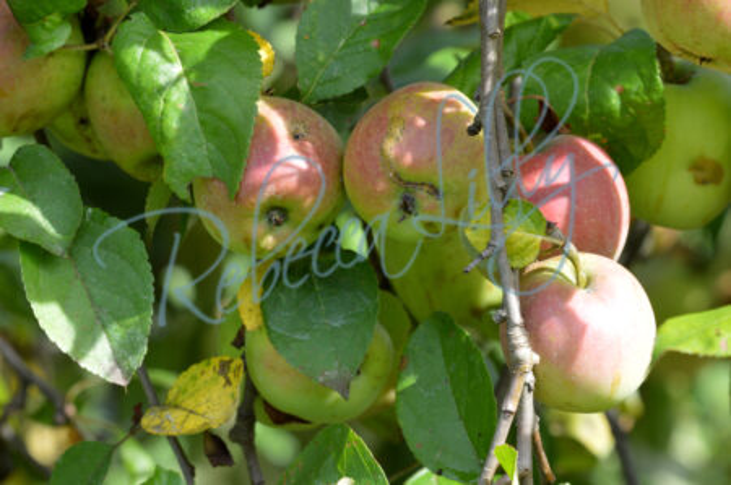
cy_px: 242
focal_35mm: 300
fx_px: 6085
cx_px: 366
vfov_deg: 4.6
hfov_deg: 6.9
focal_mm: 200
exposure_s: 1/100
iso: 400
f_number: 11
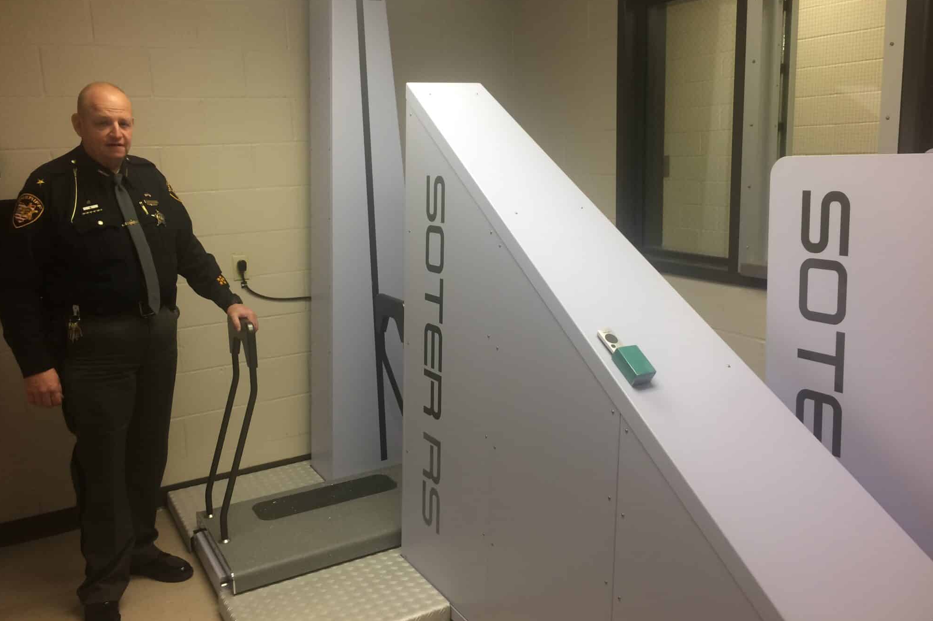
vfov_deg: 42.3
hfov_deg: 60.3
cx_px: 455
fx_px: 803
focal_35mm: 31
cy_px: 296
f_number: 2.2
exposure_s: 1/30
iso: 50
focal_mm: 4.15
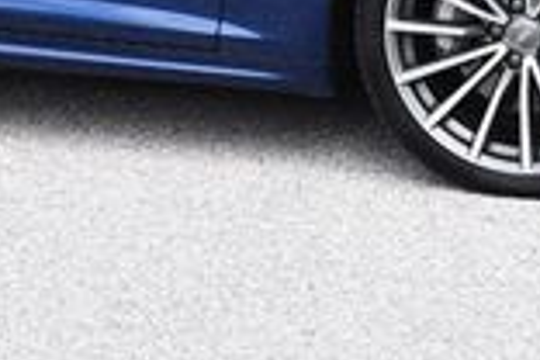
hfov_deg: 9.6
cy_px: -353
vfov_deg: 6.2
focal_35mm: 214
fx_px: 3210
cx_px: 38
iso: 200
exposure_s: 1/250
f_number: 6.3
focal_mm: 26
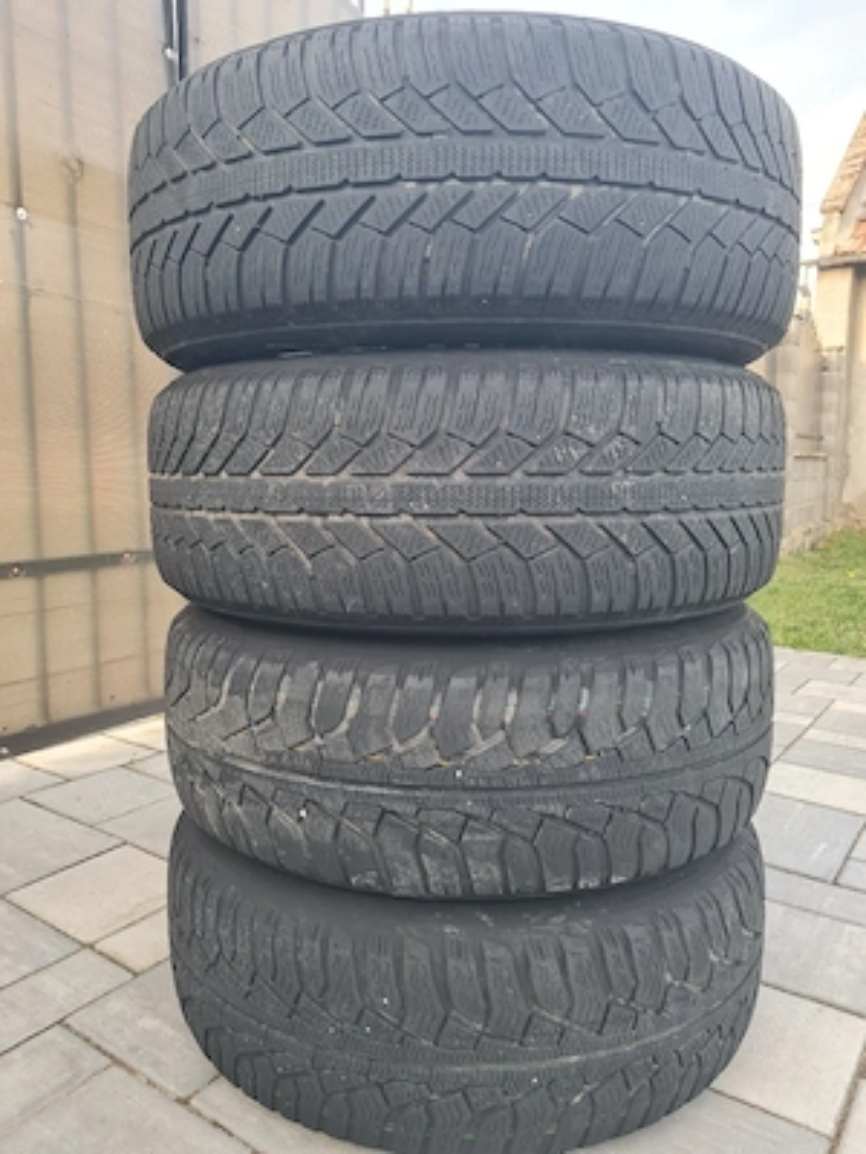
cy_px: 577
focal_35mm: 26
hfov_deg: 53.1
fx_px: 867
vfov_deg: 67.3
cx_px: 433
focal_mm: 5.4
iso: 50
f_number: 1.8
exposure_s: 1/100
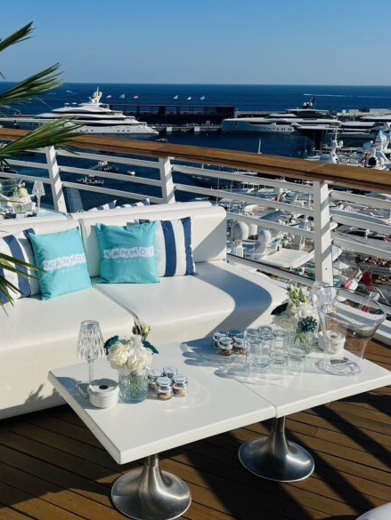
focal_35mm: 40
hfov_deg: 35.4
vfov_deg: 46.8
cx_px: 112
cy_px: 262
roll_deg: -1.3
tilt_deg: -17.1
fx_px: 602
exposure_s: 1/10309
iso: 50
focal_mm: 5.7
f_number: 1.5
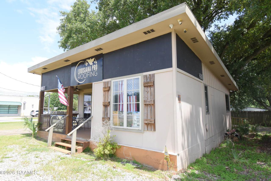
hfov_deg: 81.2
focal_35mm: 21
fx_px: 158
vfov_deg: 59.5
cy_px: 90
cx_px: 136
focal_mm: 14
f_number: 8
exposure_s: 1/250
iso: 320
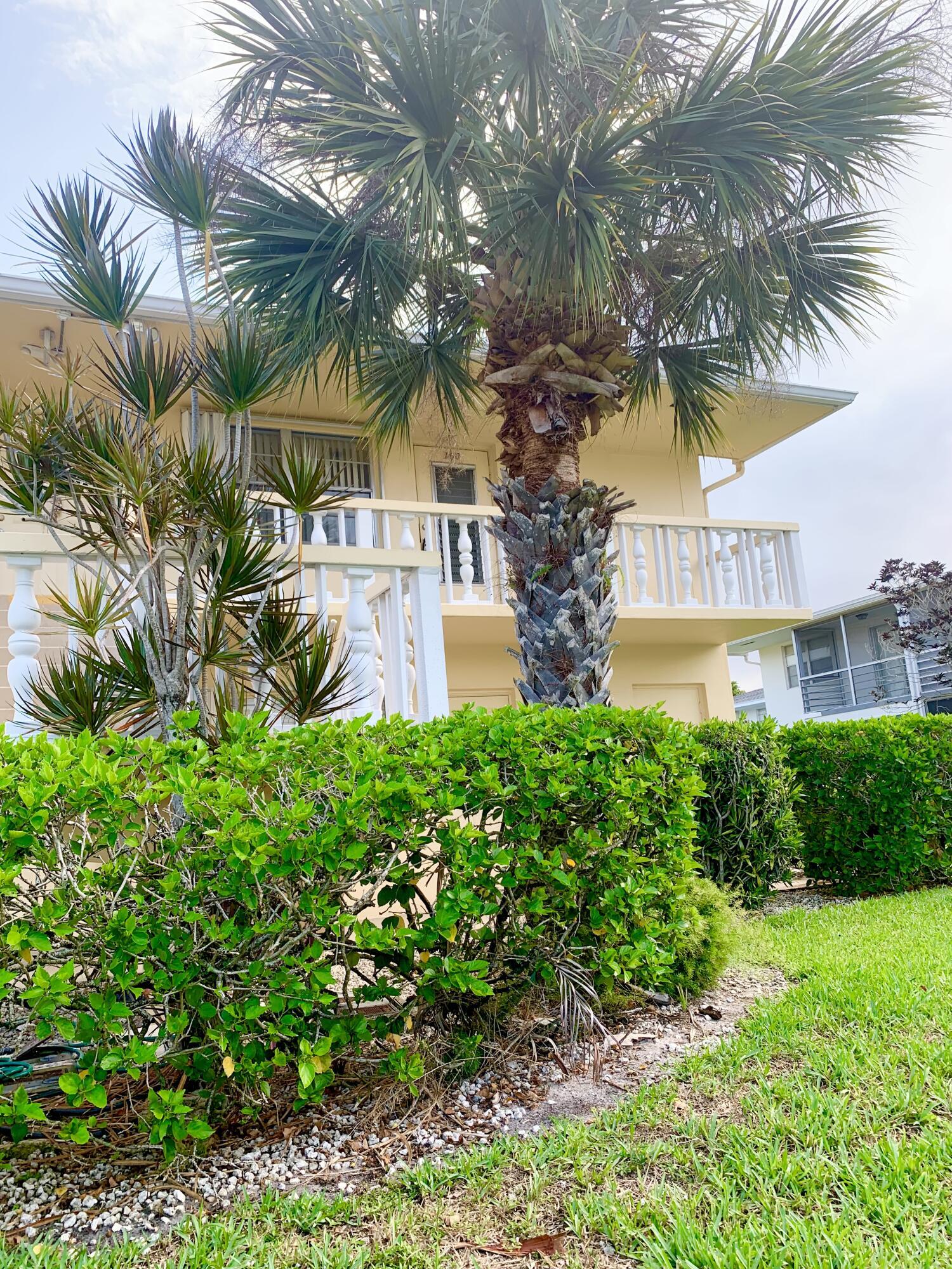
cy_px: 634
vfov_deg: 67.3
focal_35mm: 26
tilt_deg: +11.3
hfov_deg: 53.1
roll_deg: +5.3
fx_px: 953
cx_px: 476
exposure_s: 1/141
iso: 25
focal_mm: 4.25
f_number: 1.8
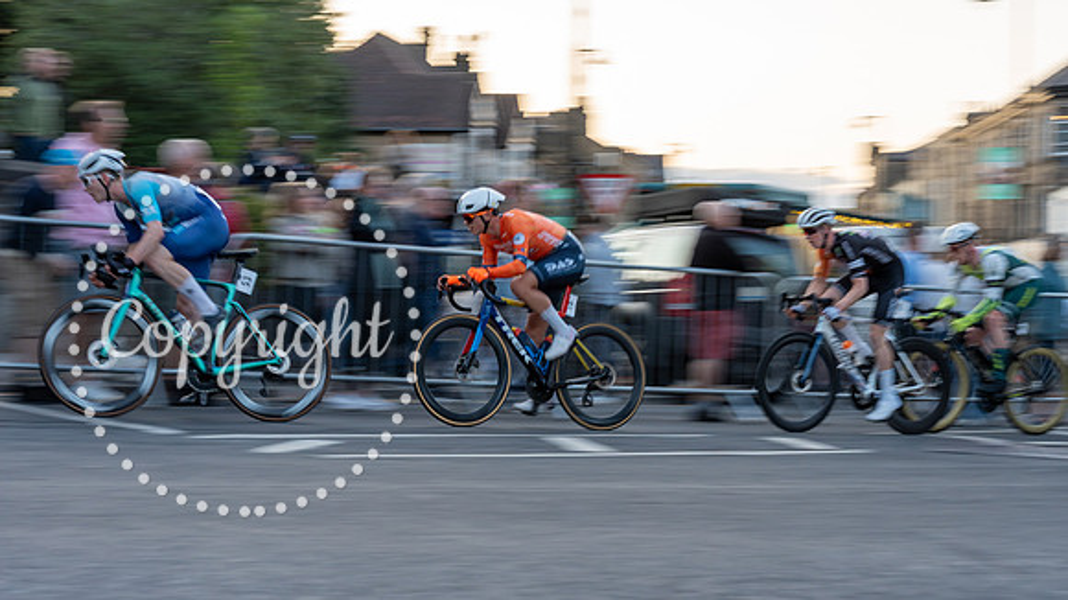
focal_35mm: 70
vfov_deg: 17.2
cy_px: 356
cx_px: 534
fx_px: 1987
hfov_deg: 30.1
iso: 1250
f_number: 9
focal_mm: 67
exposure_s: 1/80
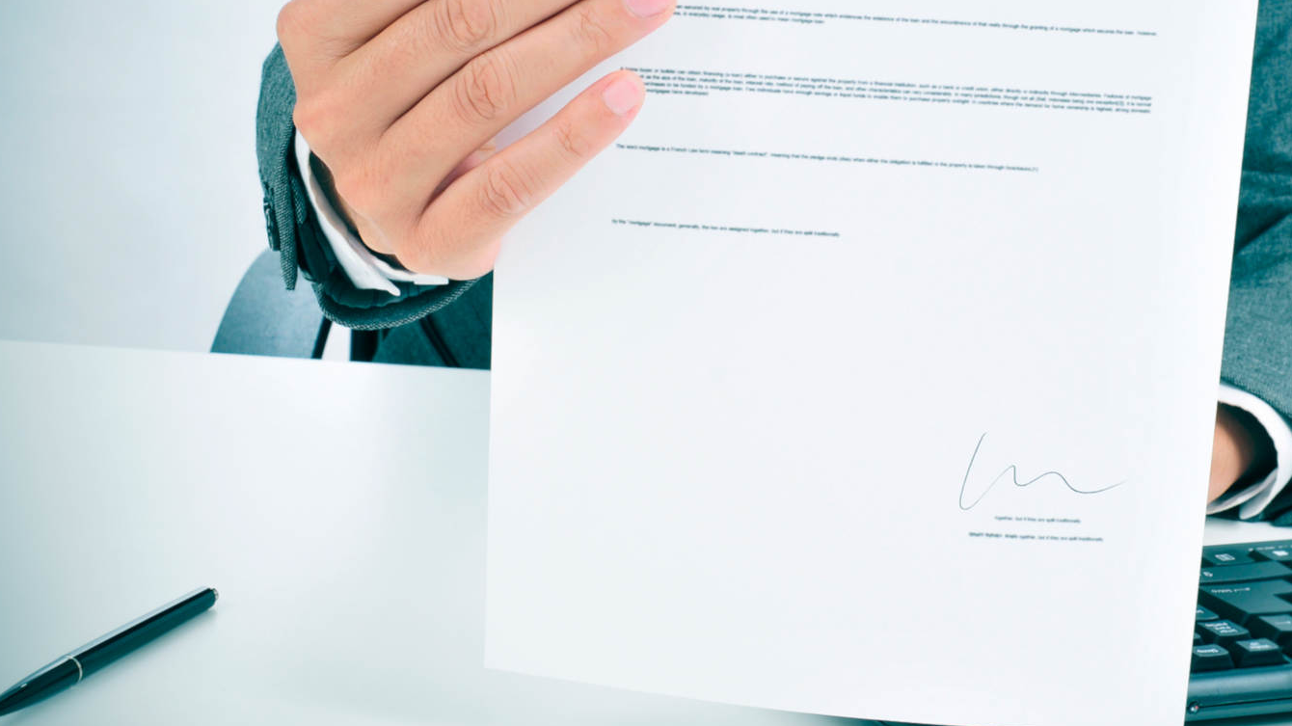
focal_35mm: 79
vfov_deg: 15.3
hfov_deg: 26.8
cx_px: 827
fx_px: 2697
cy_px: 242
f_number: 11
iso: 200
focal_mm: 35
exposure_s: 1/125
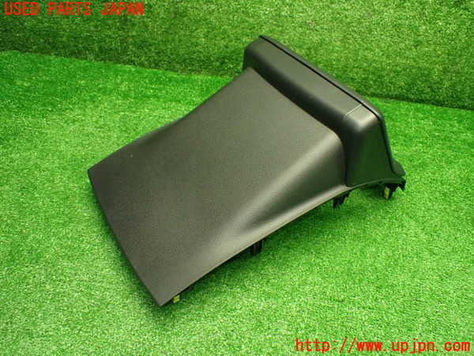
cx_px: 237
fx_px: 411
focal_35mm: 30
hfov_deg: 60.0
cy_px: 178
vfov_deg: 46.8
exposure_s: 1/80
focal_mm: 5.4
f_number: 2.3
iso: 800
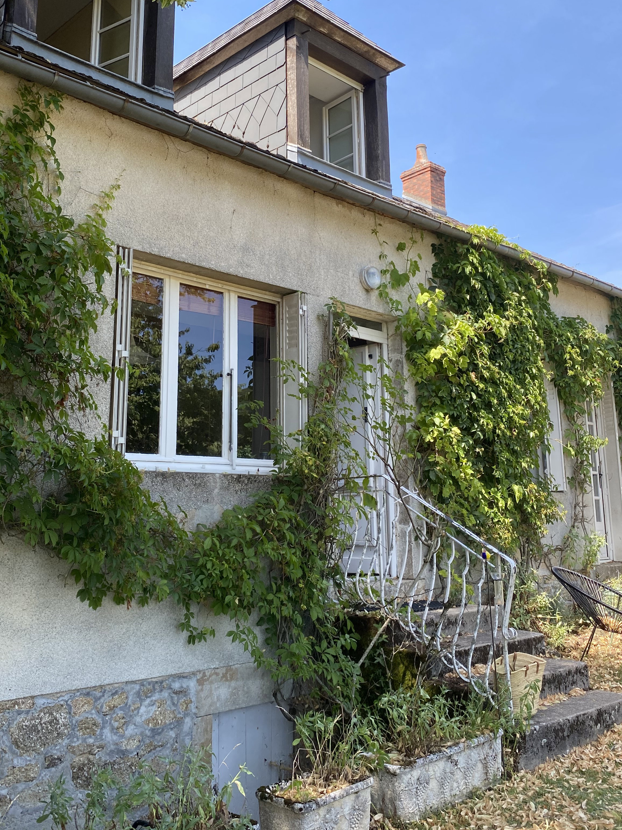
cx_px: 278
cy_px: 332
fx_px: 815
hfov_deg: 41.7
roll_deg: -0.3
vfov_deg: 53.6
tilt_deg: +14.1
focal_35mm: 34
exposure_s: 1/549
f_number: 1.8
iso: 32
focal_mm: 4.25
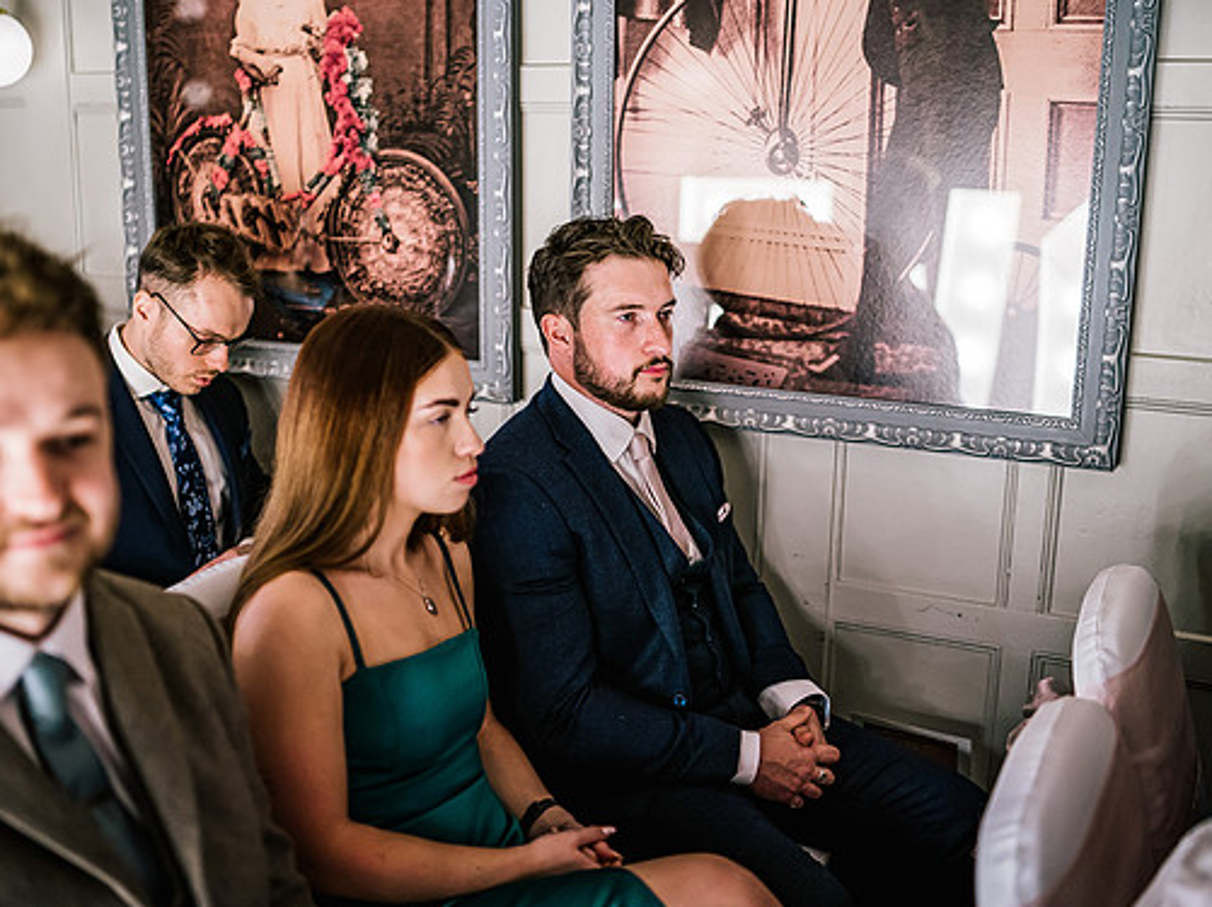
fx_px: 1365
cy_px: 444
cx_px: 578
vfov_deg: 36.8
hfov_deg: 47.9
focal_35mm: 39
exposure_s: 1/250
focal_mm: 35
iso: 2000
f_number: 1.4
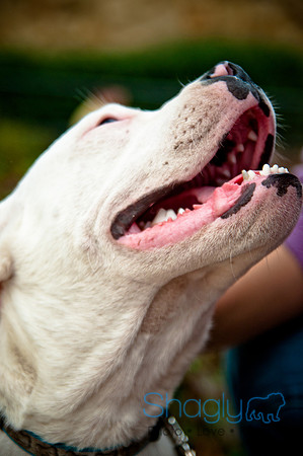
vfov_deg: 27.0
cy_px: 228
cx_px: 152
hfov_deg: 18.1
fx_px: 949
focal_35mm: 75
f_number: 2.8
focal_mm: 50
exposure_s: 1/2500
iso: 400
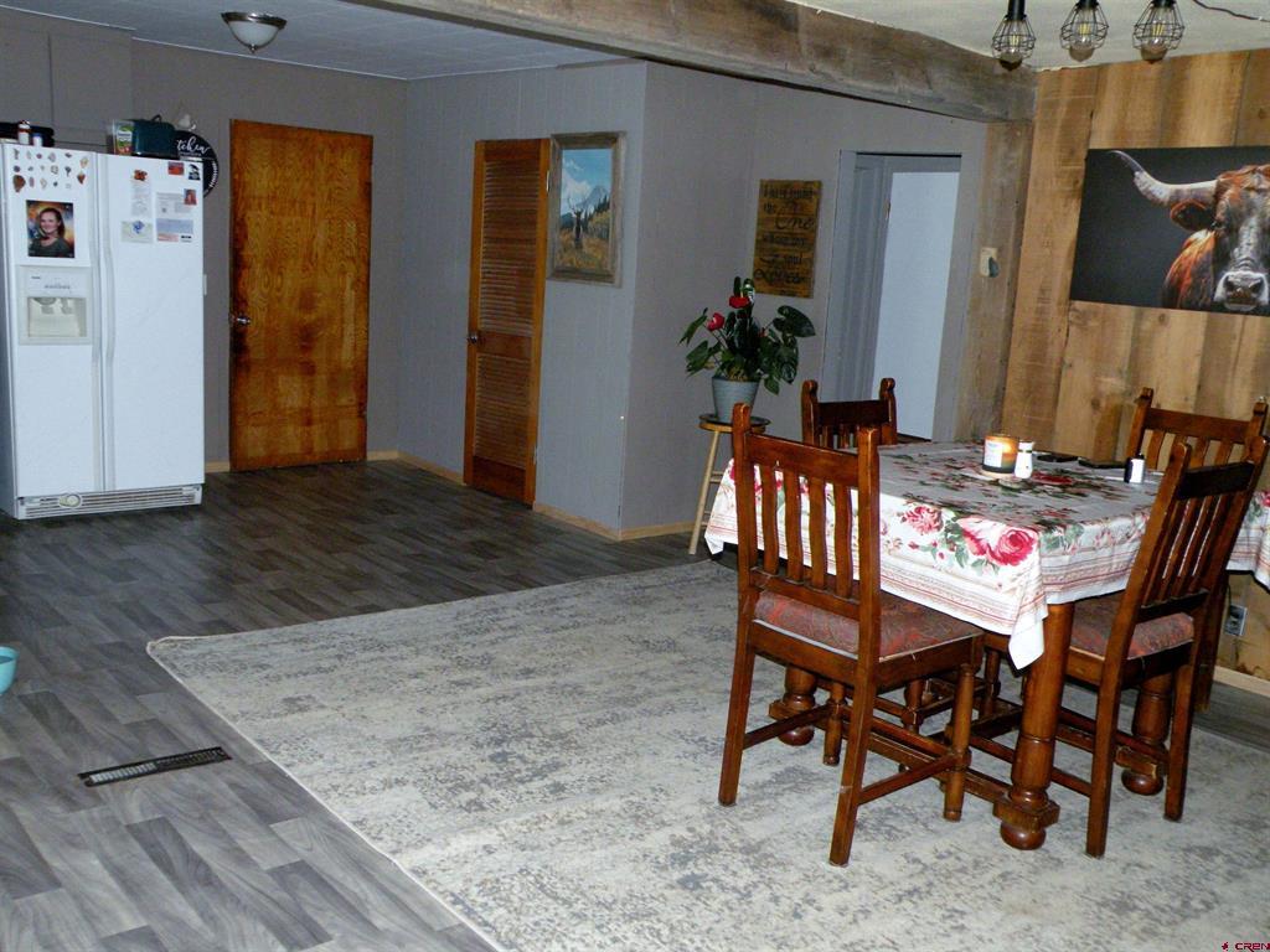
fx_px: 1211
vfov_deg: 42.9
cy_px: 476
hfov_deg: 55.4
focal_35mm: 33
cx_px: 635
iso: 314
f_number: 3.2
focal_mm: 5.8
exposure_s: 1/60
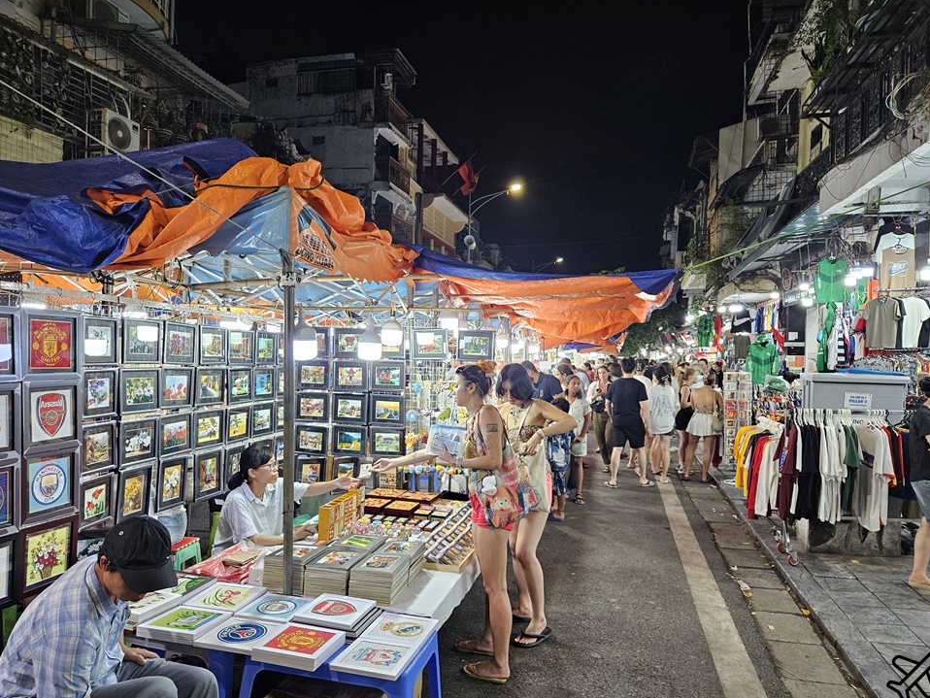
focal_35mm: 24
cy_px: 354
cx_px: 470
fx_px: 645
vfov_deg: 56.8
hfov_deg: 71.6
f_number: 1.8
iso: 160
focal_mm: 5.4
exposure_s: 1/100
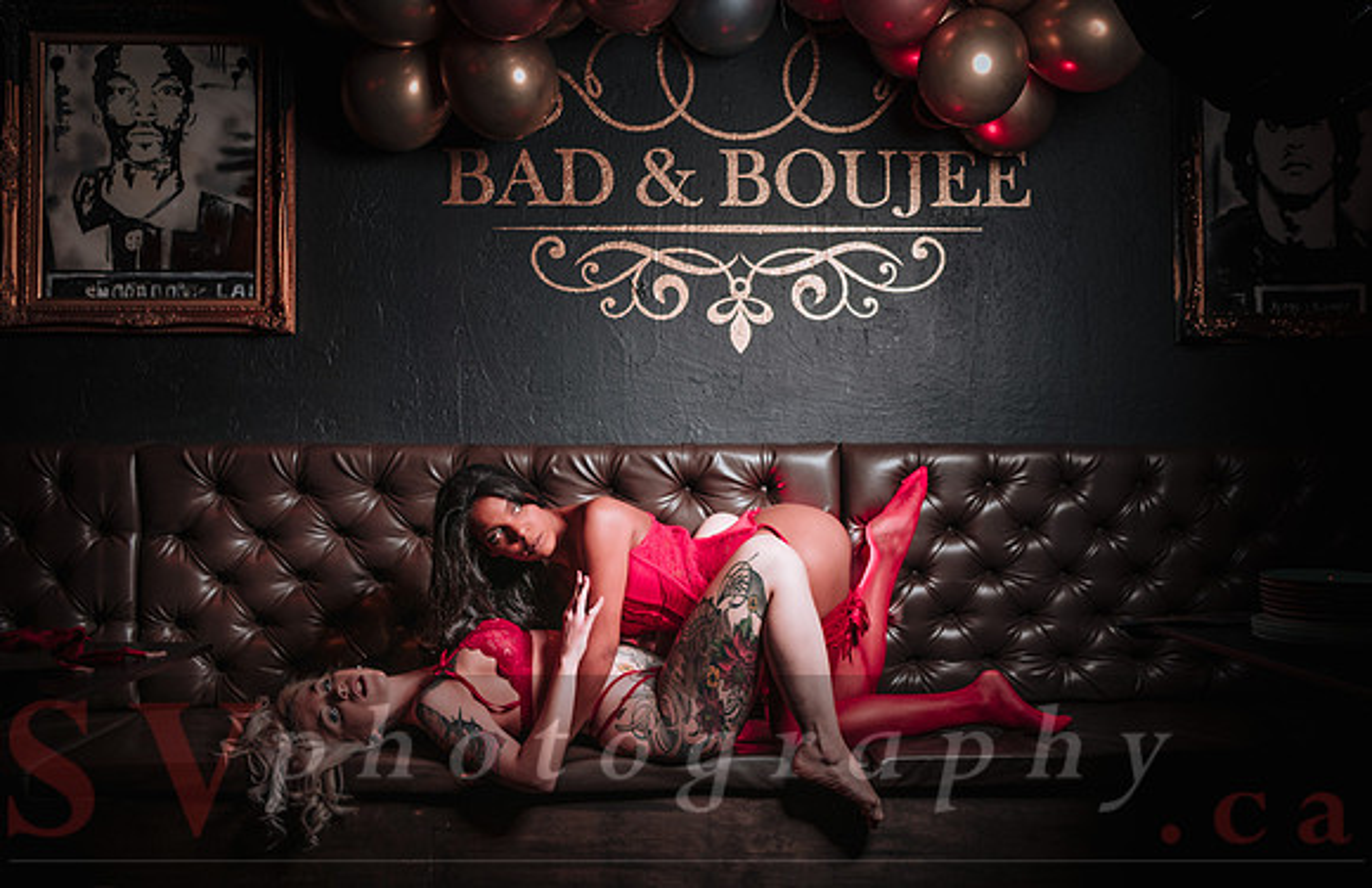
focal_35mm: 33
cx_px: 738
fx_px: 1240
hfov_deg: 57.8
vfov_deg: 39.4
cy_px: 459
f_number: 3.5
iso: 100
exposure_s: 1/40
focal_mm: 28
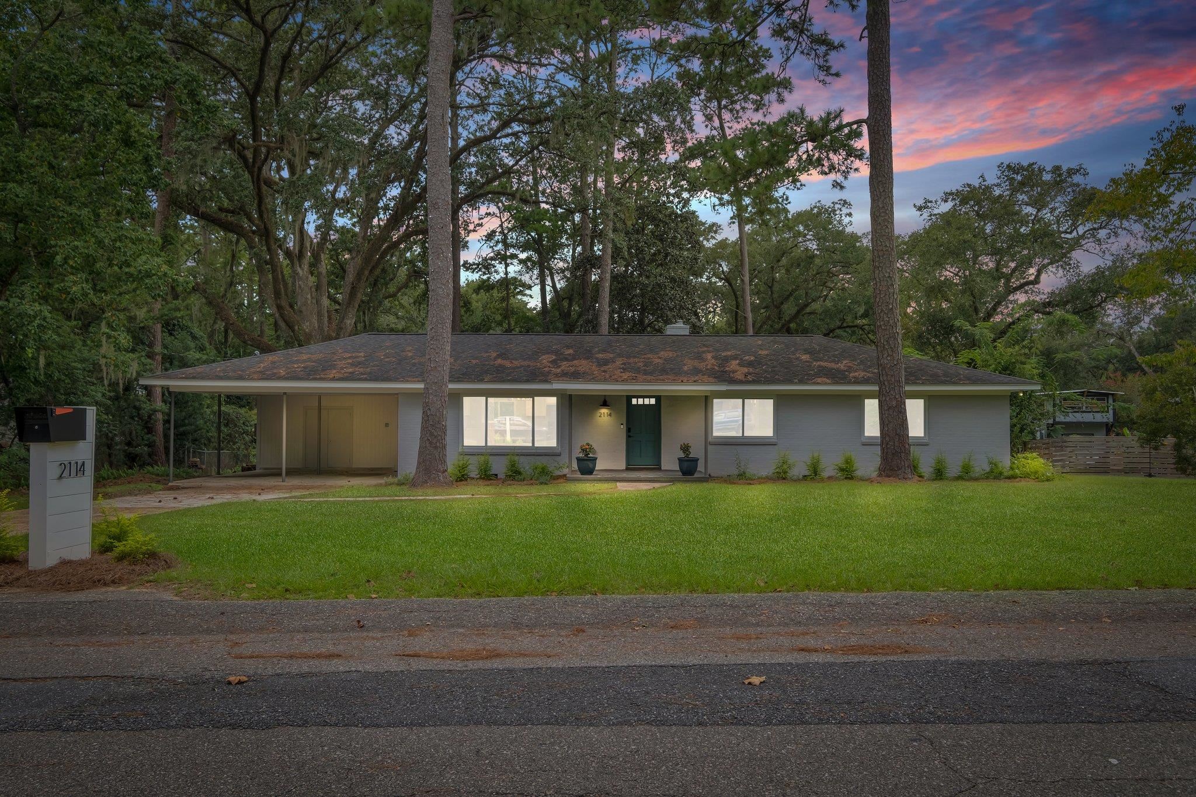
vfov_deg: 45.0
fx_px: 963
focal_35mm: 29
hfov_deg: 63.7
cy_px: 398
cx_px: 598
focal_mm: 19.1
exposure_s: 1/250
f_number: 8
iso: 250
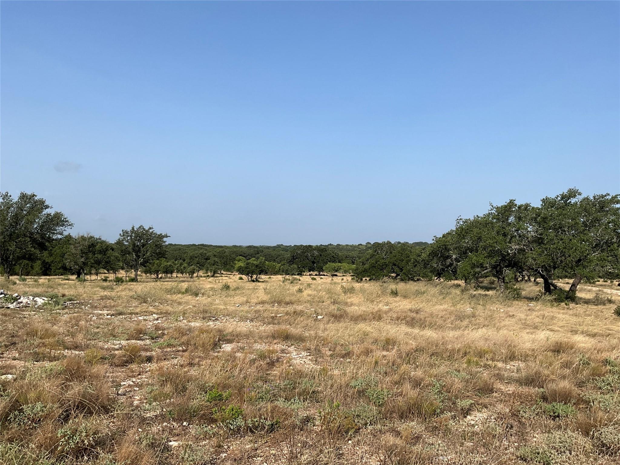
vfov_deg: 48.2
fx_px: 519
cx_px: 310
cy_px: 232
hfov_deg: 61.7
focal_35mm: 29
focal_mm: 3
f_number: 1.8
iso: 25
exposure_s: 1/2538
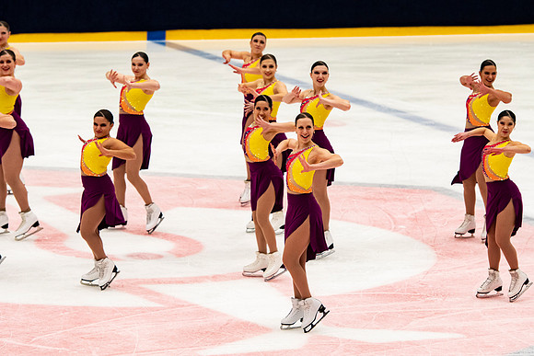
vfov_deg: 7.0
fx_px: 2893
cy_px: 178
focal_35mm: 195
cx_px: 267
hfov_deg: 10.5
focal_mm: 130
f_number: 4
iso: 800
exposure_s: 1/500
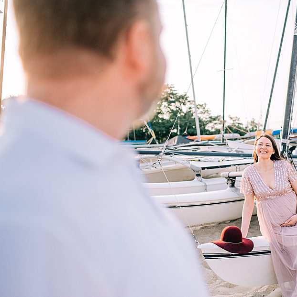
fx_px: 437
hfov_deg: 36.8
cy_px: 148
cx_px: 217
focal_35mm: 45
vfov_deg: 37.6
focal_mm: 35
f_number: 1.8
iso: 640
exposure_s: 1/6400
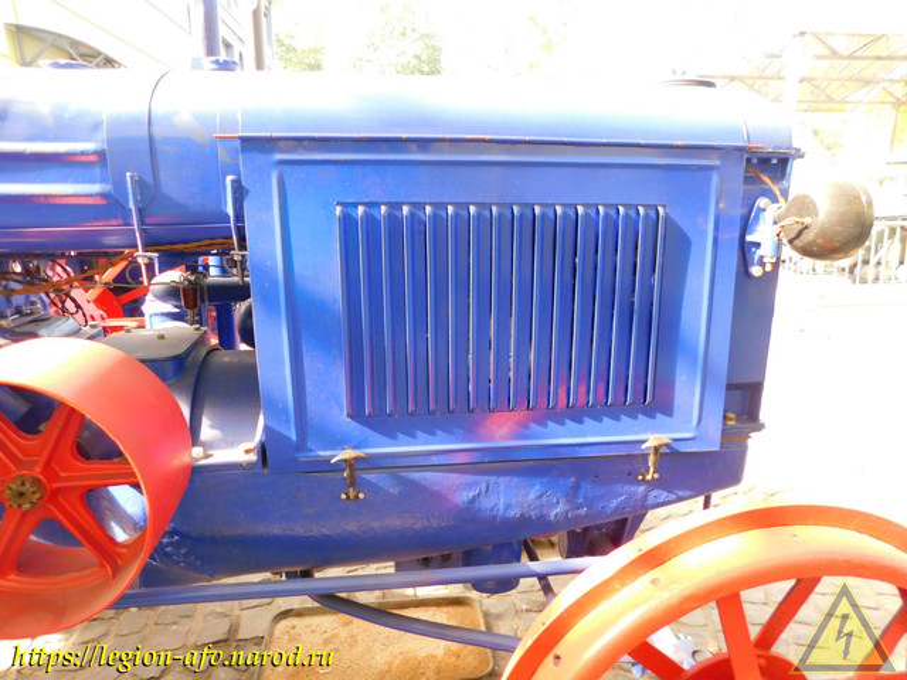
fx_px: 603
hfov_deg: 73.9
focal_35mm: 23
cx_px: 454
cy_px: 340
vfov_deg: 58.9
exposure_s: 1/30
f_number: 3
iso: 200
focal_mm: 4
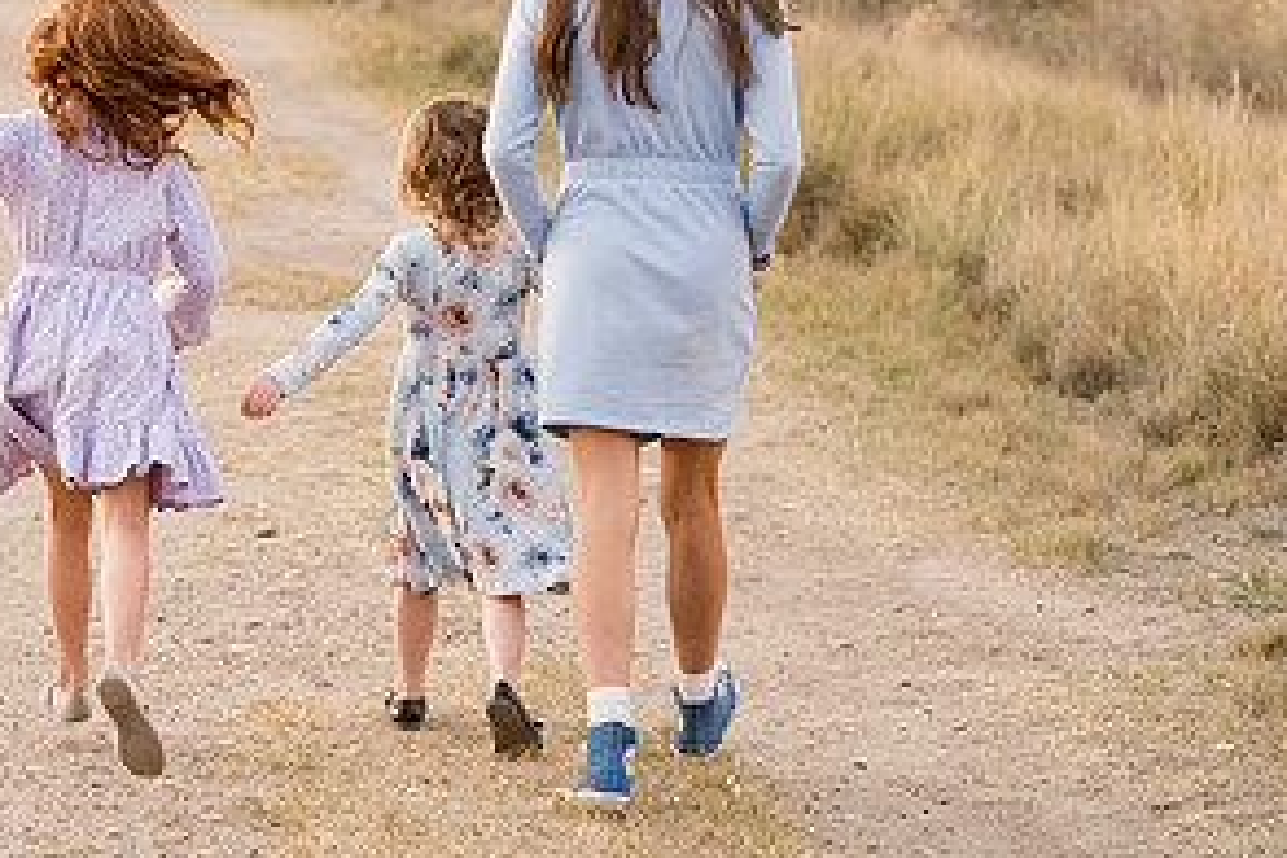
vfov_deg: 9.9
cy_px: 112
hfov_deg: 14.7
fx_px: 4933
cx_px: 179
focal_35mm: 138
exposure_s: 1/250
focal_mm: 70
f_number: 3.5
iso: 640
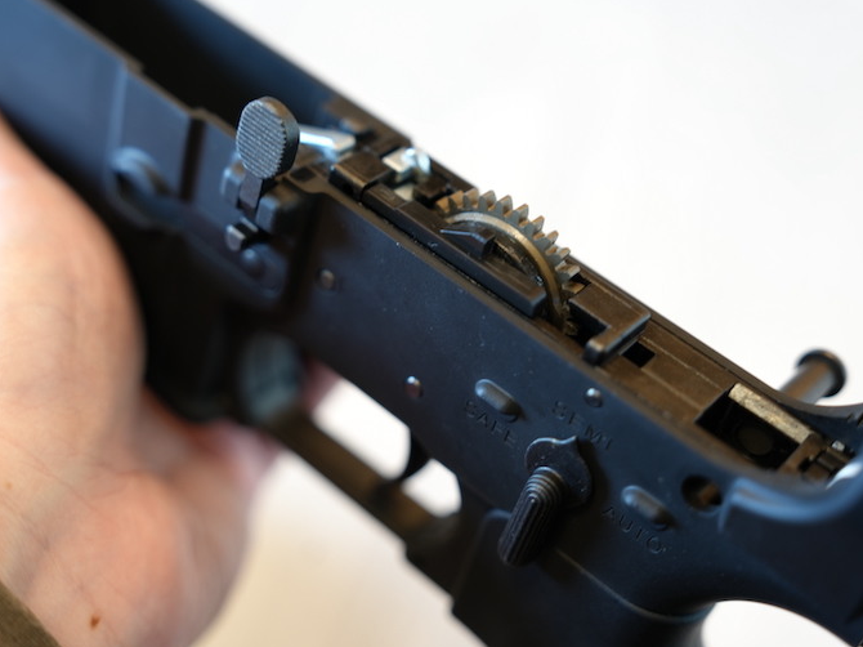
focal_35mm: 56
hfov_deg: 34.4
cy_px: 330
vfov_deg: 26.1
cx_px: 433
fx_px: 1396
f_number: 2.8
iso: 200
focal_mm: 50
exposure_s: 1/5
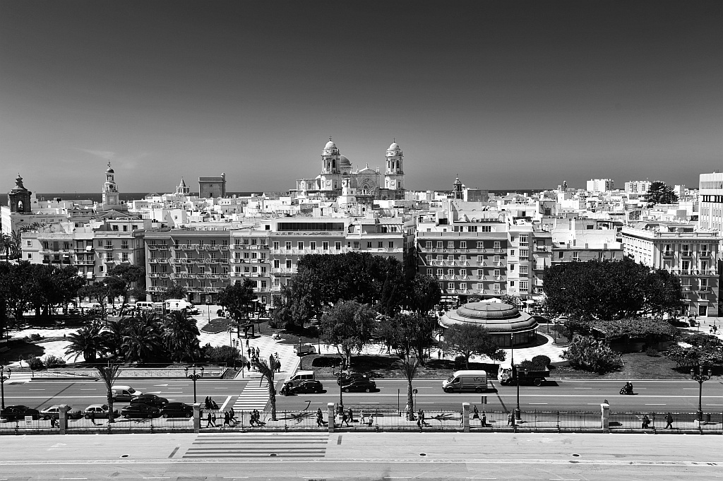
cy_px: 240
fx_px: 702
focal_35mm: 35
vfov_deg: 37.8
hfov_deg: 54.5
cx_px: 362
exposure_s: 1/800
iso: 200
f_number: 8
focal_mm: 35
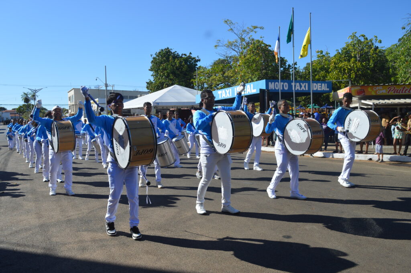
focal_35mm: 30
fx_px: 342
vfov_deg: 43.5
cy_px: 136
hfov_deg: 62.0
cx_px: 206
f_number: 8
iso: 100
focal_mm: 20
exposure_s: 1/250
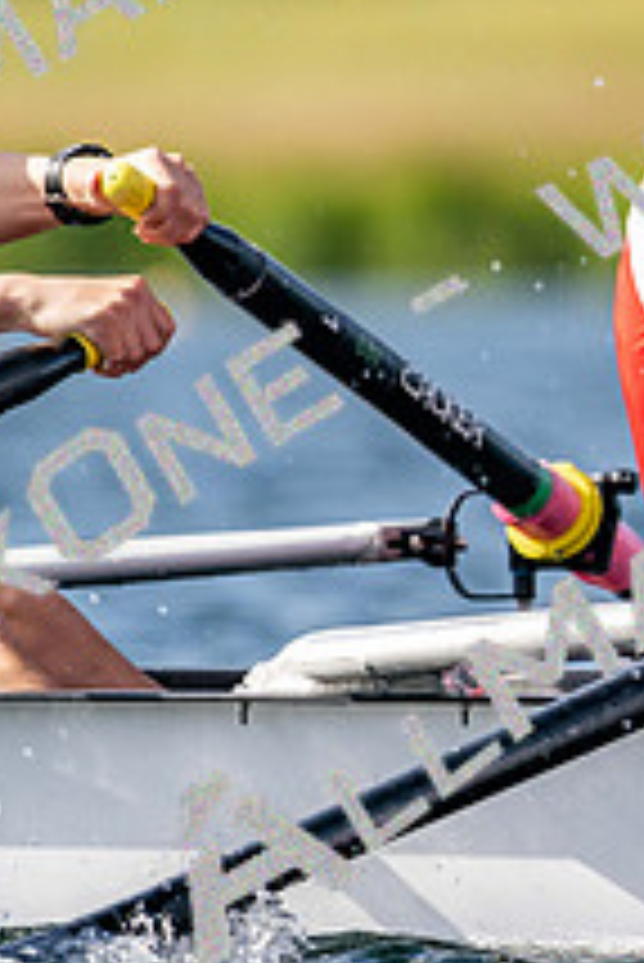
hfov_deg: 1.3
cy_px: 272
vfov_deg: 1.9
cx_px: 1094
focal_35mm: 1083
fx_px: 29011
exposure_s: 1/2500
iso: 250
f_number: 4.5
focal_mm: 400
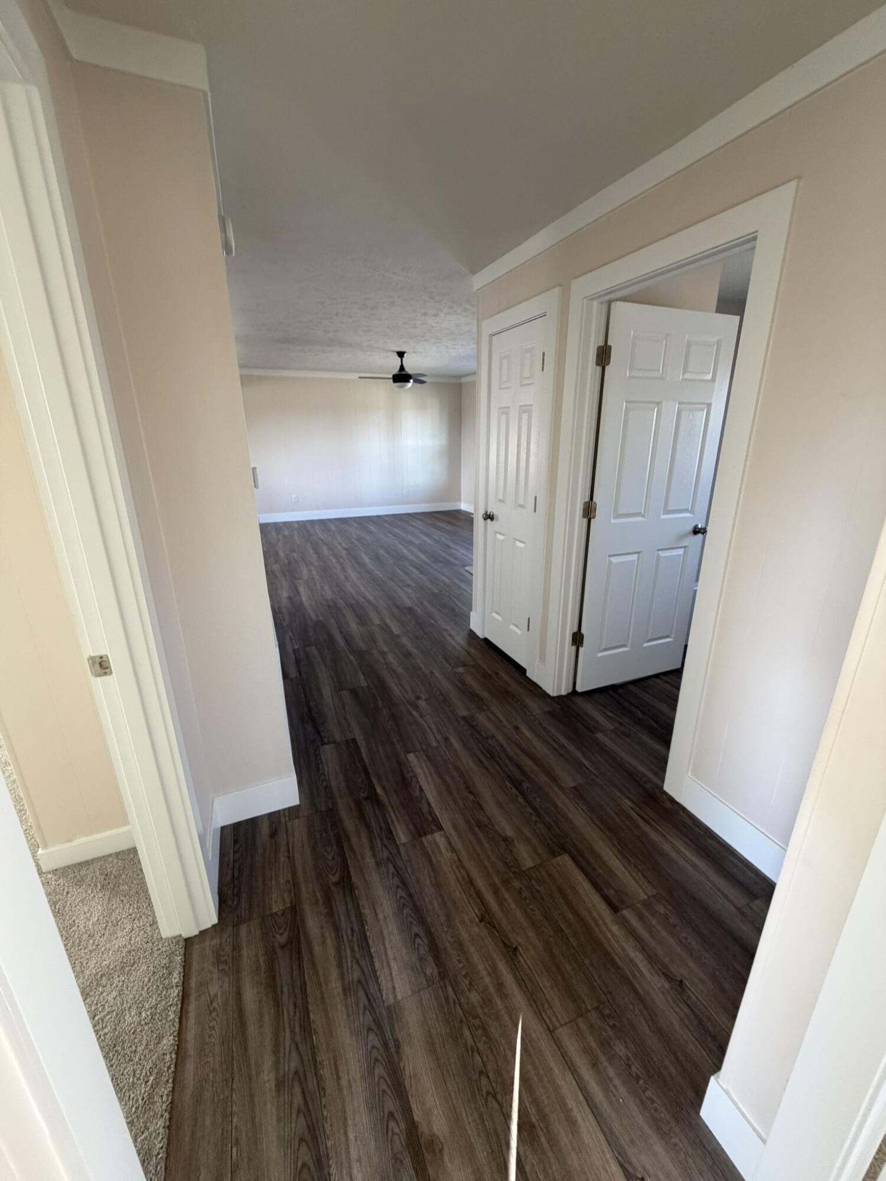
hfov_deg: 85.7
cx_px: 443
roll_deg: -0.5
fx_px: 478
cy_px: 590
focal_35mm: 14
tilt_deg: -18.5
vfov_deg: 102.1
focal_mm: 2.22
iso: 320
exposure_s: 1/90
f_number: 2.2
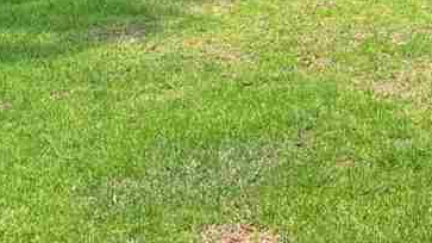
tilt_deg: -7.8
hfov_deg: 20.4
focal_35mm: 100
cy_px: -214
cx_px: 469
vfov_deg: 11.2
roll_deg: +2.4
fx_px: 1145
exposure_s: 1/822
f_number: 1.8
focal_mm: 4.25
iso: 25
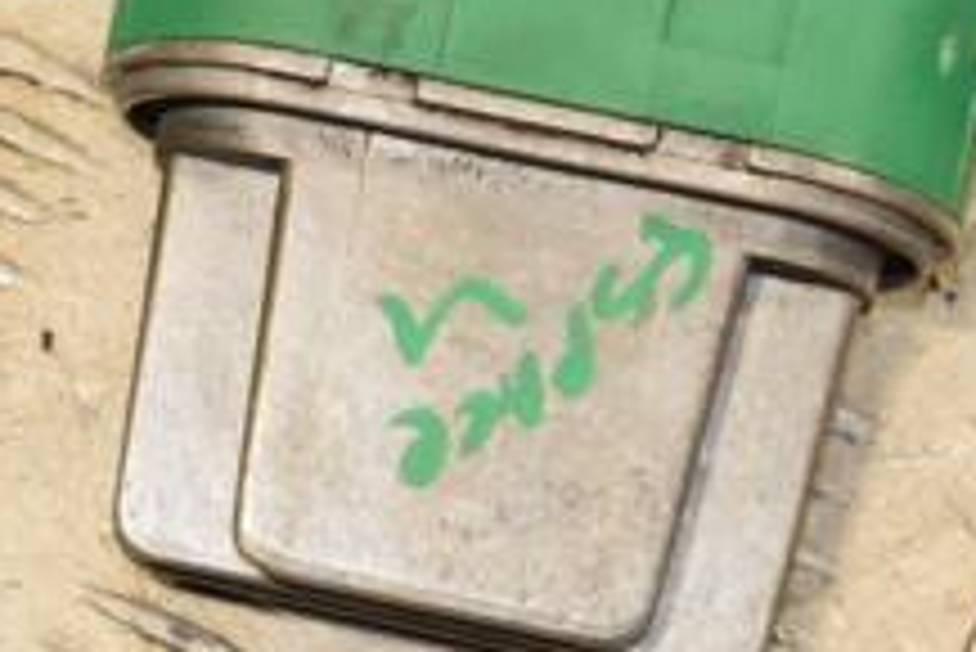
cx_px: 4
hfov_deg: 10.2
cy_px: 193
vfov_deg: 6.9
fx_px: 5399
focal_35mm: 199
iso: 800
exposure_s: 1/200
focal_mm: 48
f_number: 9
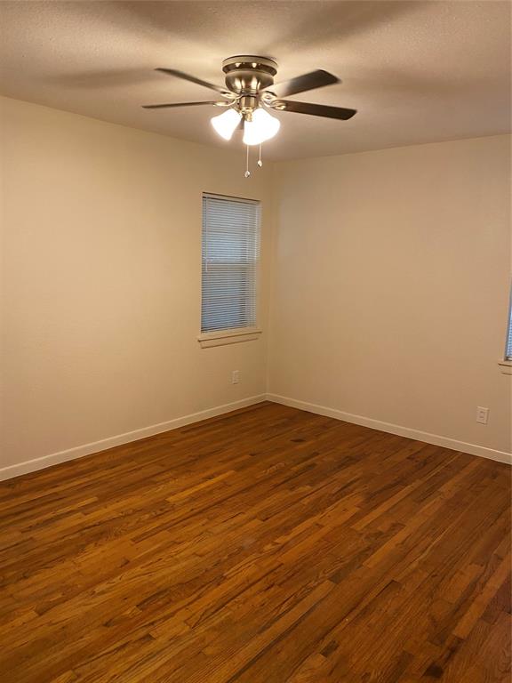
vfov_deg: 67.3
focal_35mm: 26
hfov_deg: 53.1
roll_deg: -1.4
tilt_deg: -6.5
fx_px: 513
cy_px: 342
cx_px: 256
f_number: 1.8
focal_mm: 4.25
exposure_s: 1/60
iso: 160
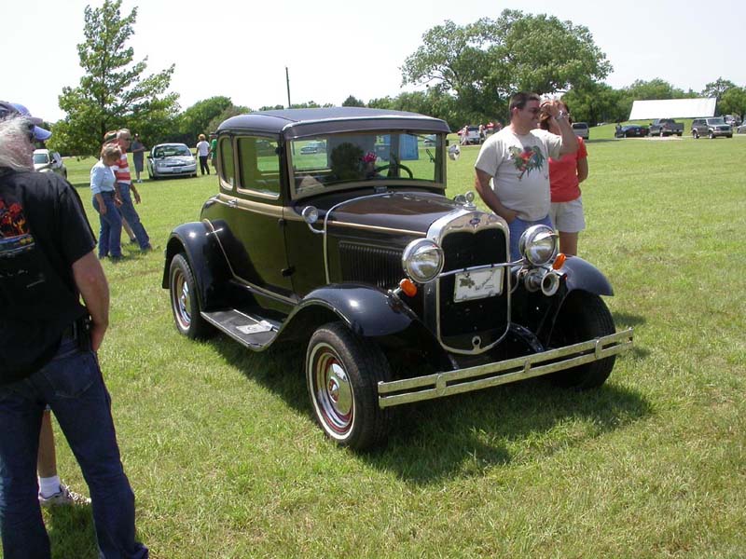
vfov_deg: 37.7
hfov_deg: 49.0
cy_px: 280
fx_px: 819
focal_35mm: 38
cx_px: 373
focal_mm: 7.85
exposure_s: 1/224
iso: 100
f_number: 6.7
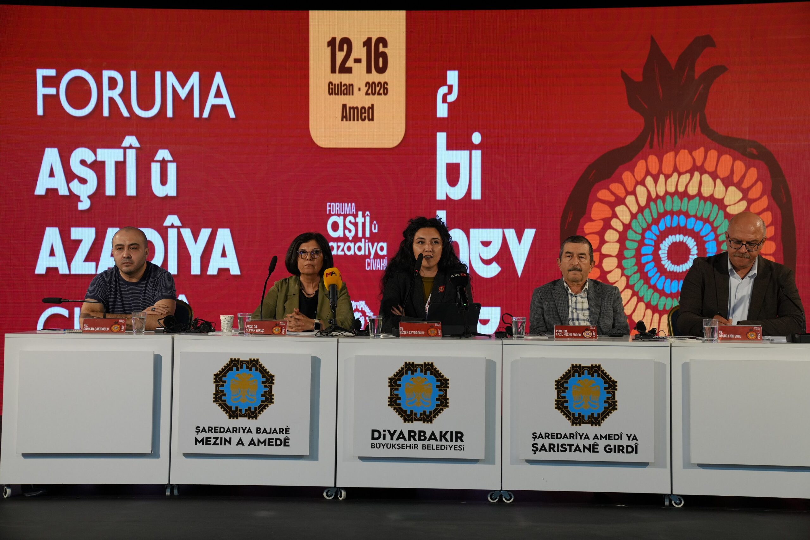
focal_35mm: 63
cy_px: 270
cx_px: 405
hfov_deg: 31.9
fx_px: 1417
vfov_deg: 21.6
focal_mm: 63
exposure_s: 1/160
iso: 1000
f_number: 4
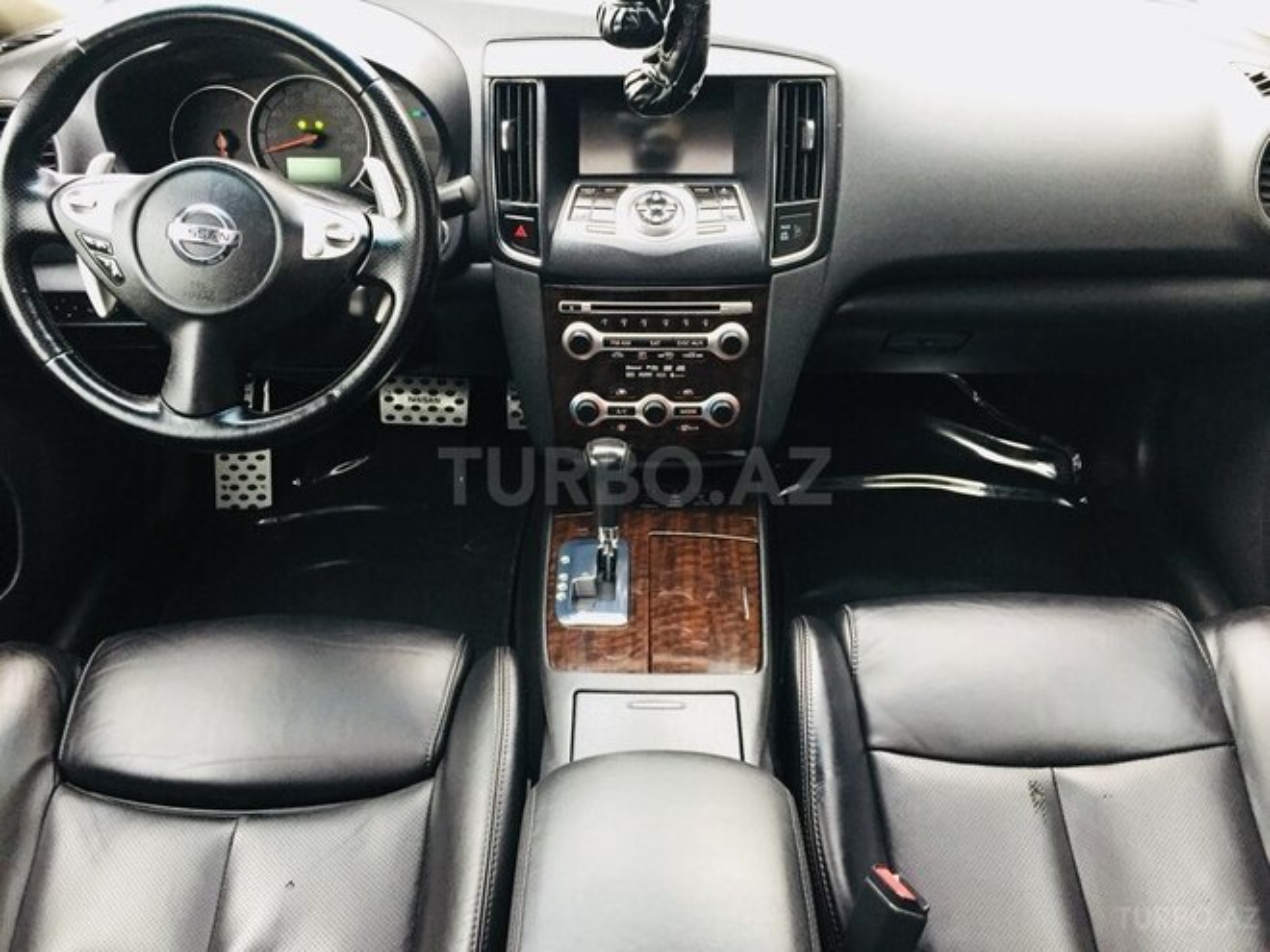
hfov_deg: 61.7
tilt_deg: -38.0
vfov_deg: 48.2
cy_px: 476
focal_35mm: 29
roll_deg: -0.9
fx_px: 1064
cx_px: 635
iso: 250
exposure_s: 1/33
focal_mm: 4.15
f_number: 2.2
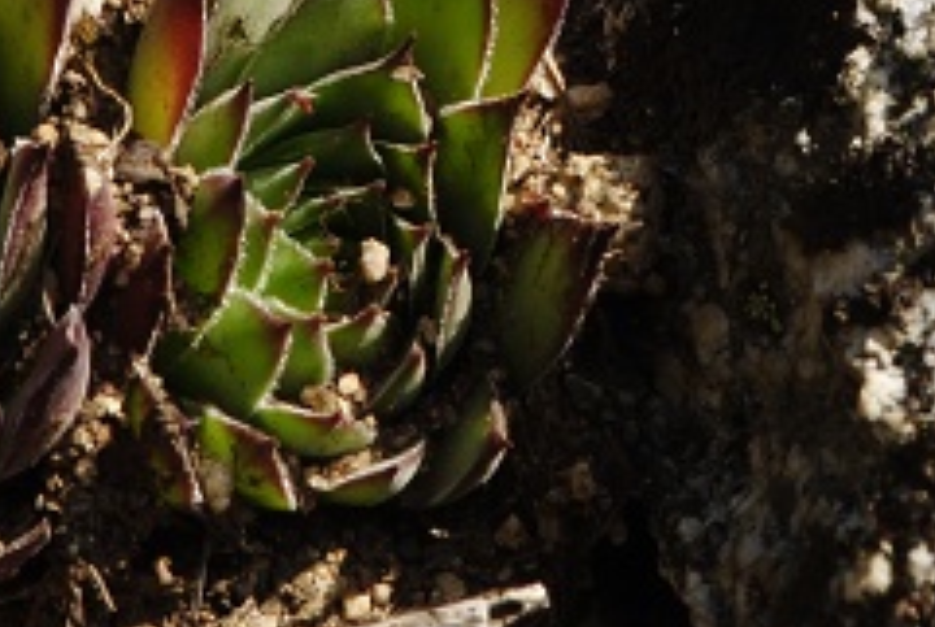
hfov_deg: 4.8
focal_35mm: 426
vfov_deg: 3.2
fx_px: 11076
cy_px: -284
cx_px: 826
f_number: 13
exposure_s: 1/100
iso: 100
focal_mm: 85
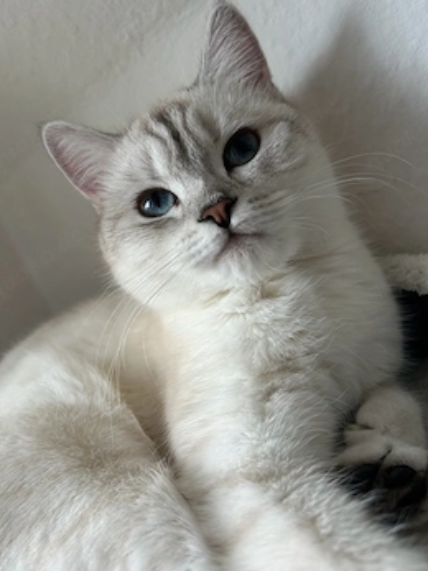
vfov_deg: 60.0
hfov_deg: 46.7
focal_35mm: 30
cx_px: 198
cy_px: 281
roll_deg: +28.3
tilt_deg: -5.1
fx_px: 495
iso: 64
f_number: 1.5
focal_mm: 5.7
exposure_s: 1/100
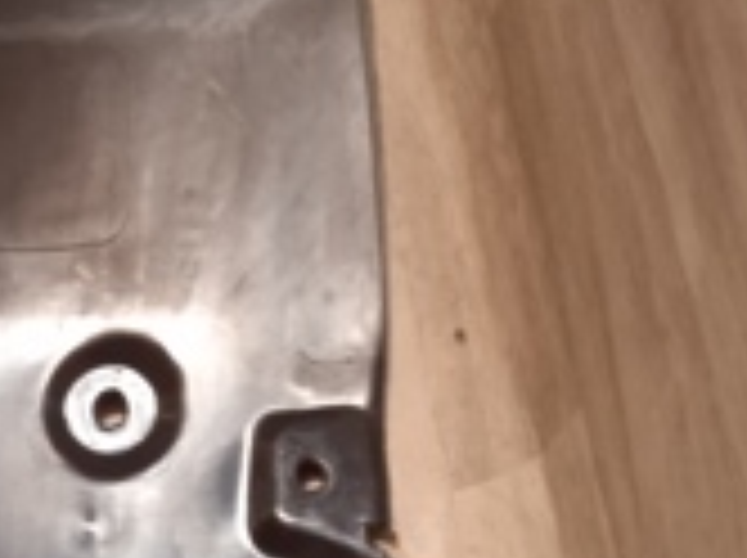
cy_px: 338
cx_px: -50
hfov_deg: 17.7
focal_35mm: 108
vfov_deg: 13.7
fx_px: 2327
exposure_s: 1/14.3
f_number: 2.2
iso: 832
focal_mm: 3.43
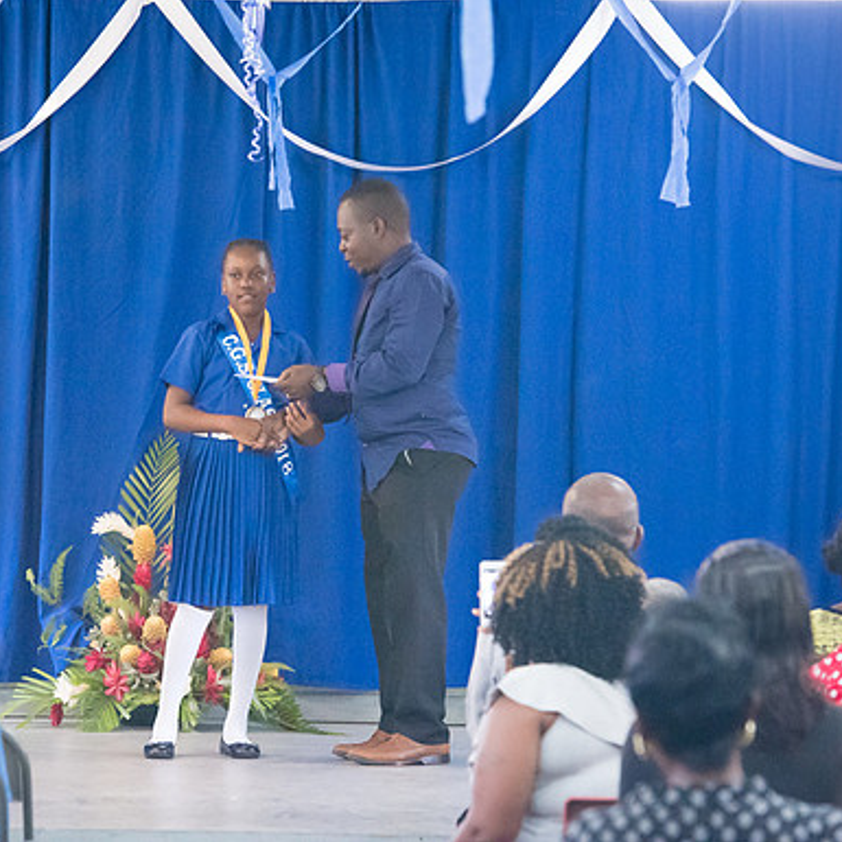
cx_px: 262
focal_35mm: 205
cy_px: 421
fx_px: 5641
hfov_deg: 8.5
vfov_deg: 8.5
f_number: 6.3
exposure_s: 1/200
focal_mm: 160
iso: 25600
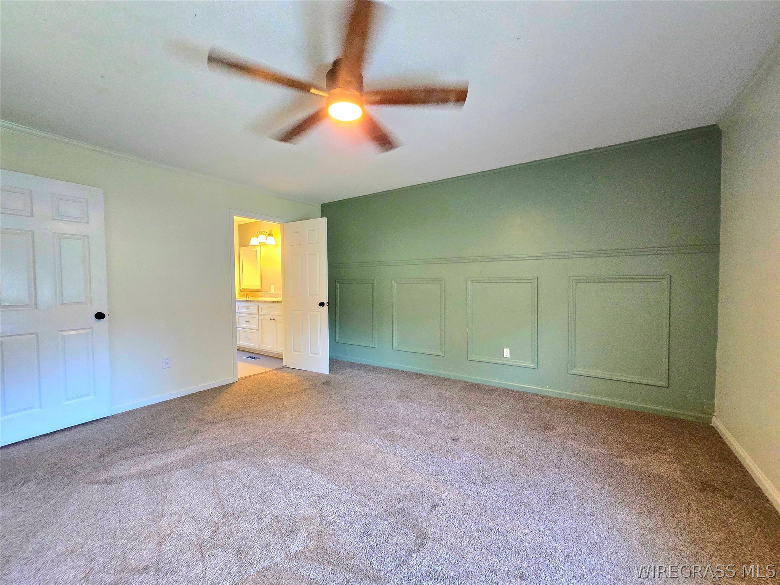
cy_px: 292
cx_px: 390
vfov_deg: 89.9
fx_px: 293
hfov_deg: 106.2
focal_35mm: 13
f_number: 2.2
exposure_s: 1/60.2
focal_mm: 2.2
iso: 500
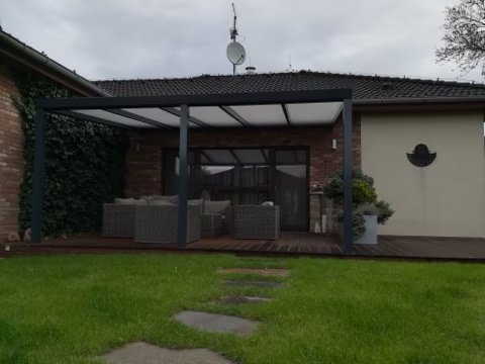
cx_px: 242
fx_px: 364
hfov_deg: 67.3
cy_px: 182
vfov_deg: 53.1
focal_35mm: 26
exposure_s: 1/201
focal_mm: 3.83
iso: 50
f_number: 2.2
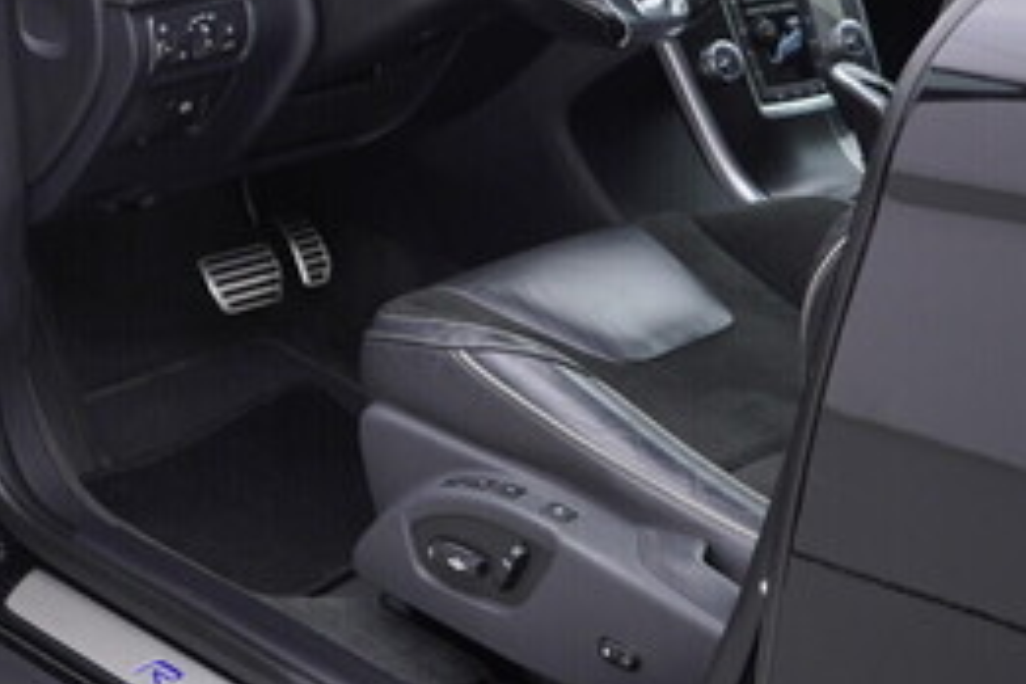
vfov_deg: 17.7
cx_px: 8
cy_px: 61
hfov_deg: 25.4
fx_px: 2166
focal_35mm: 76
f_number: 3.2
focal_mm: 24
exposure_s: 1/50
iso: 125
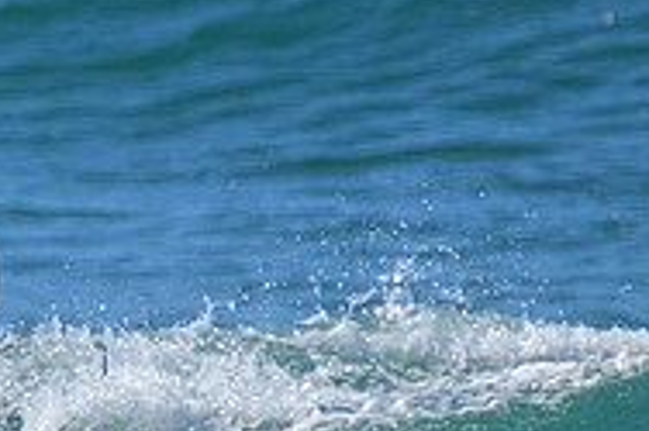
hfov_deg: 0.8
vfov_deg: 0.6
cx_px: -242
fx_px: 44543
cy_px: 422
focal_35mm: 2473
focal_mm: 800
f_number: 11
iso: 3200
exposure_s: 1/2000
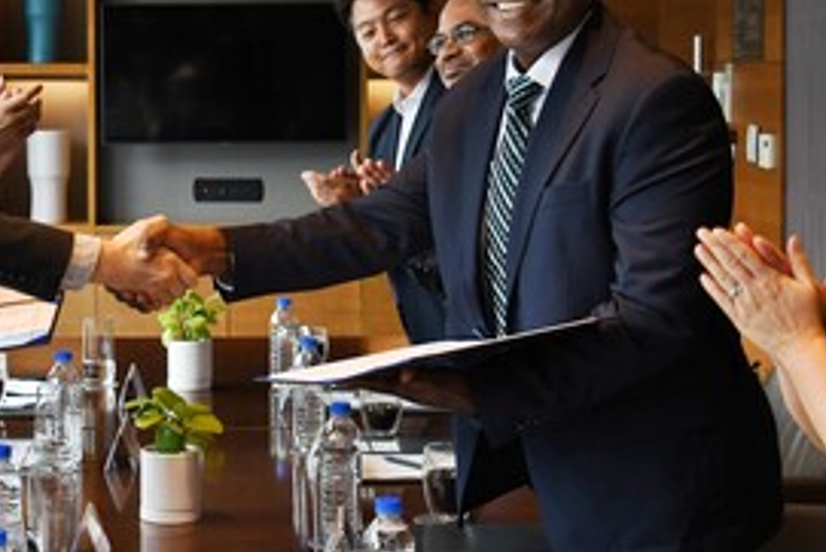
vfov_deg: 16.2
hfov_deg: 23.9
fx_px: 1928
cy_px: 122
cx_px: 204
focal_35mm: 84
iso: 800
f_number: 5.6
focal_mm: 38
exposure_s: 1/60
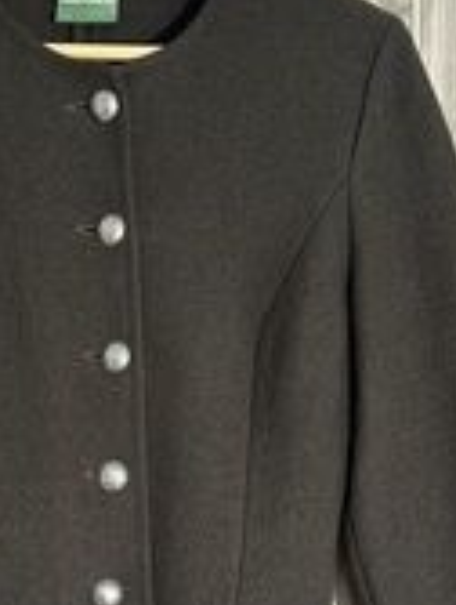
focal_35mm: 59
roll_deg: +0.8
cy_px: 478
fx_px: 1032
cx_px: 125
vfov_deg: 31.8
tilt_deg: -4.1
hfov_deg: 24.7
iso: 200
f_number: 1.5
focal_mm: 5.7
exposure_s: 1/60
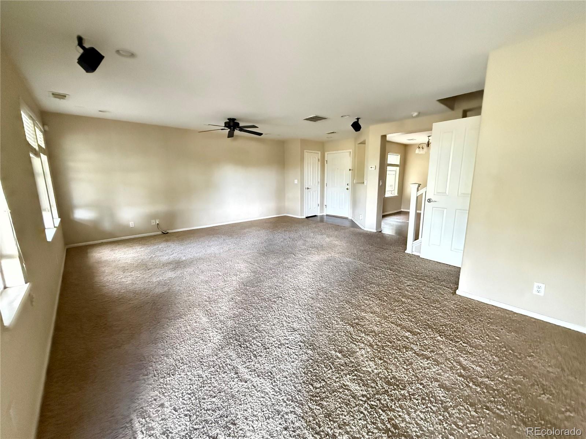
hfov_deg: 102.1
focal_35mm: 14
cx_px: 293
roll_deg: +0.0
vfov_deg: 85.7
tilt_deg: -9.5
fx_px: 237
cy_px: 220
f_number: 2.2
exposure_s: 1/60
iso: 1250
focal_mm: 2.22
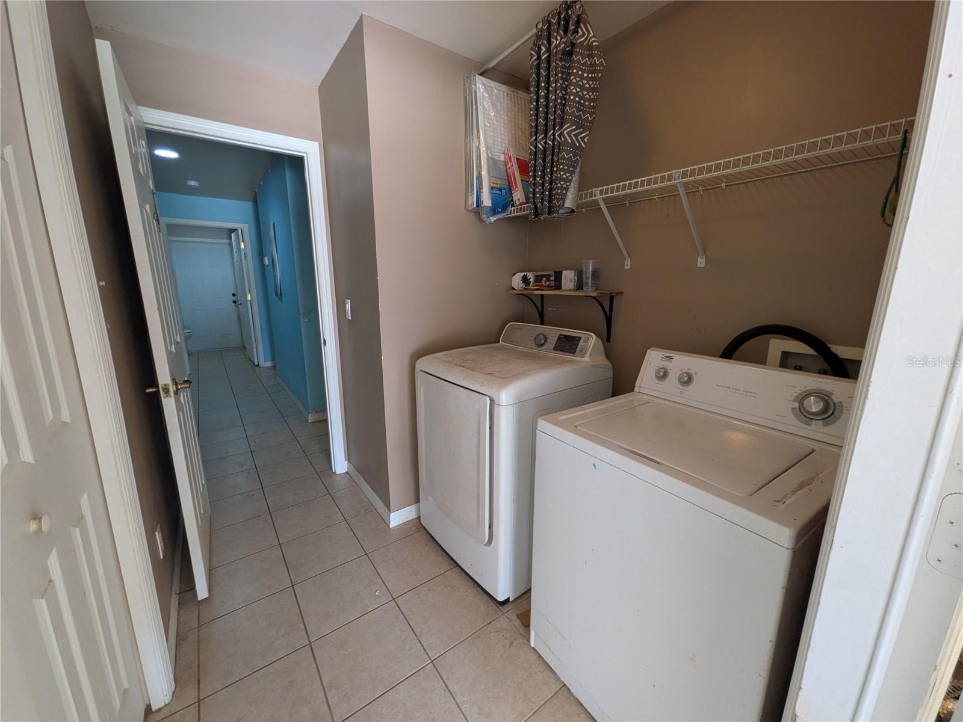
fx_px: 389
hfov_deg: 102.1
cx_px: 482
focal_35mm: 14
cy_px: 361
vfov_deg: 85.7
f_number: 2.2
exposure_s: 1/118
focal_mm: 1.85
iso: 261
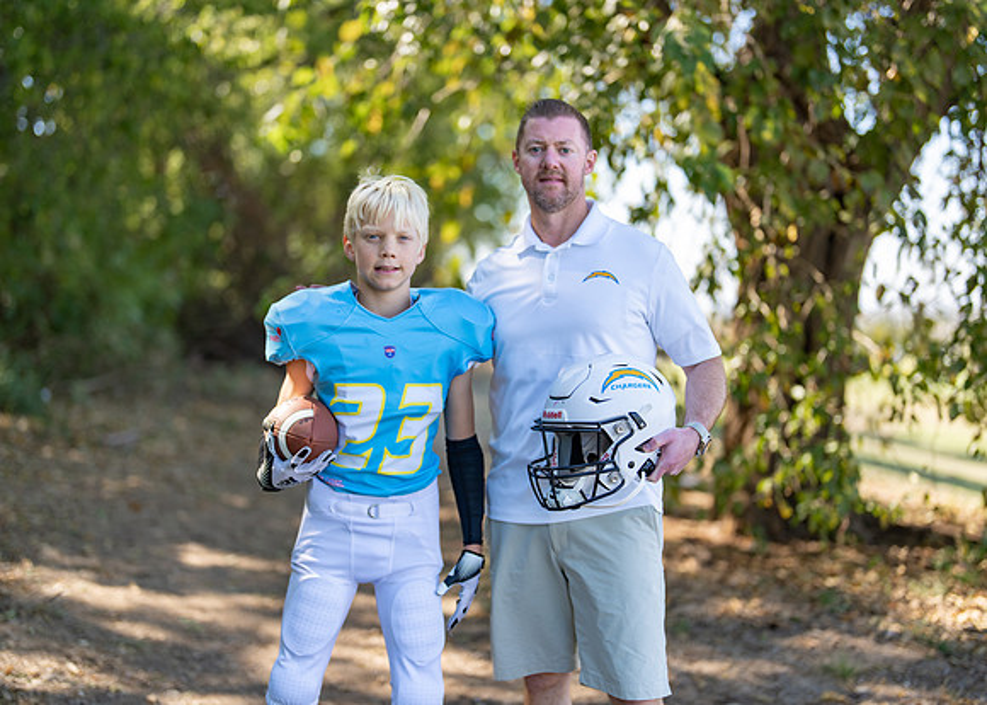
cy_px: 345
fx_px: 1509
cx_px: 502
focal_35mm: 54
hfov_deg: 36.2
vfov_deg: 26.3
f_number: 1.2
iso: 100
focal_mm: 50
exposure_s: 1/1600
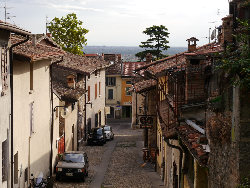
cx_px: 125
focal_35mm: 72
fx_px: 520
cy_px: 94
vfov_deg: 20.4
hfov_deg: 27.0
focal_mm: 36
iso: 160
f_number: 8
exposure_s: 1/200
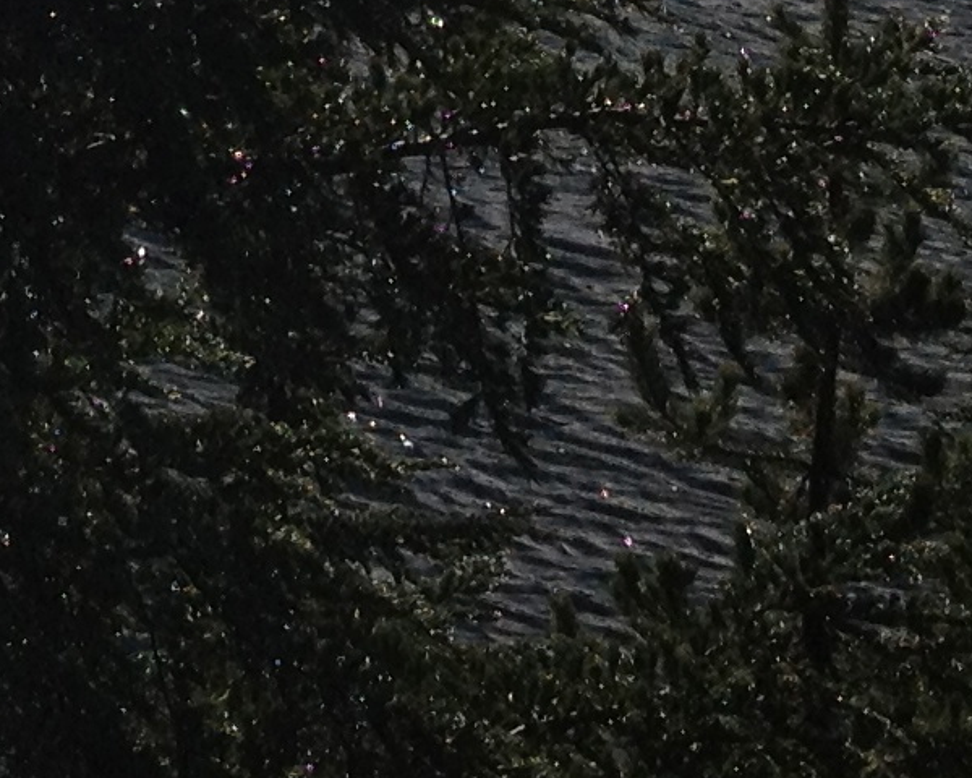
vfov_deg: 7.7
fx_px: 5351
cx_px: -356
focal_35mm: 186
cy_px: -1126
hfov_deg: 10.1
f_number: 2.4
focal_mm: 4.28
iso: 64
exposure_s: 1/6135
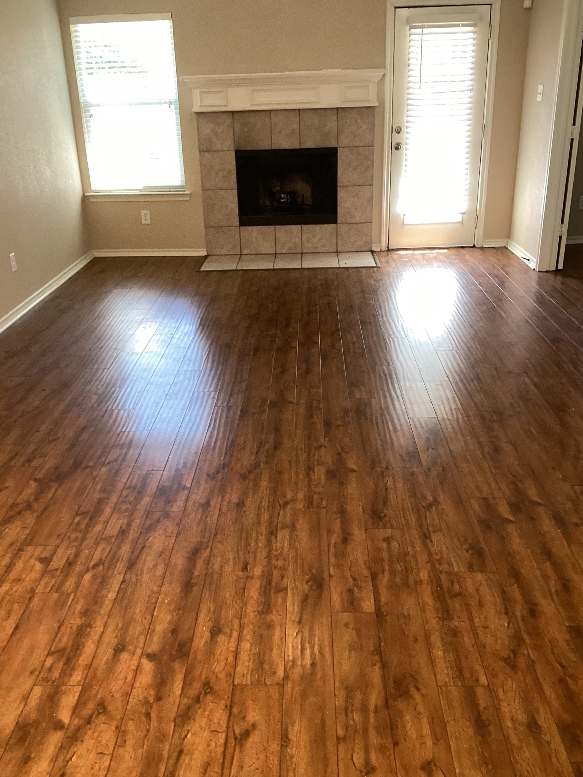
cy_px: 393
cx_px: 286
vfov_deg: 56.8
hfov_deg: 44.2
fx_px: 719
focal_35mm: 32
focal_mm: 3.3
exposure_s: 1/50
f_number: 2.4
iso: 160
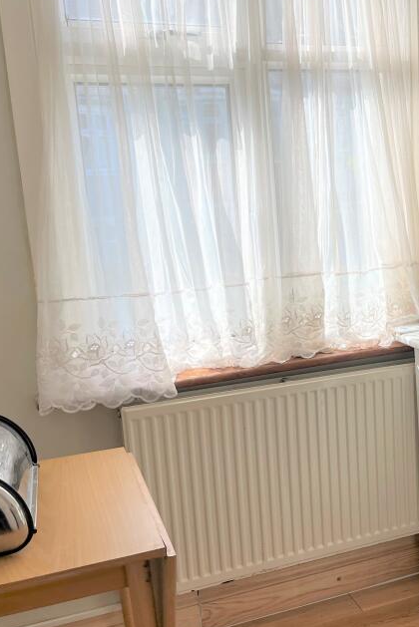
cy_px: 319
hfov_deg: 29.3
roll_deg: +1.6
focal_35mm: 44
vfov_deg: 44.5
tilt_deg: -12.0
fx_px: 767
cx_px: 378
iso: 50
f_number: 1.6
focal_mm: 5.1
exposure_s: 1/1056
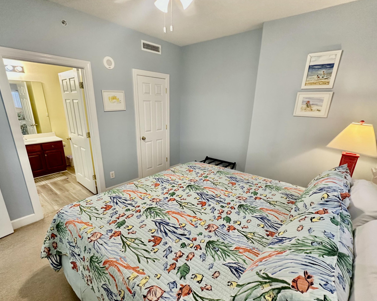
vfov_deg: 76.7
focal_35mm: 17
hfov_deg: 89.6
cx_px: 181
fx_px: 190
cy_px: 166
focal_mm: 2.22
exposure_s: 1/60
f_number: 2.2
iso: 200
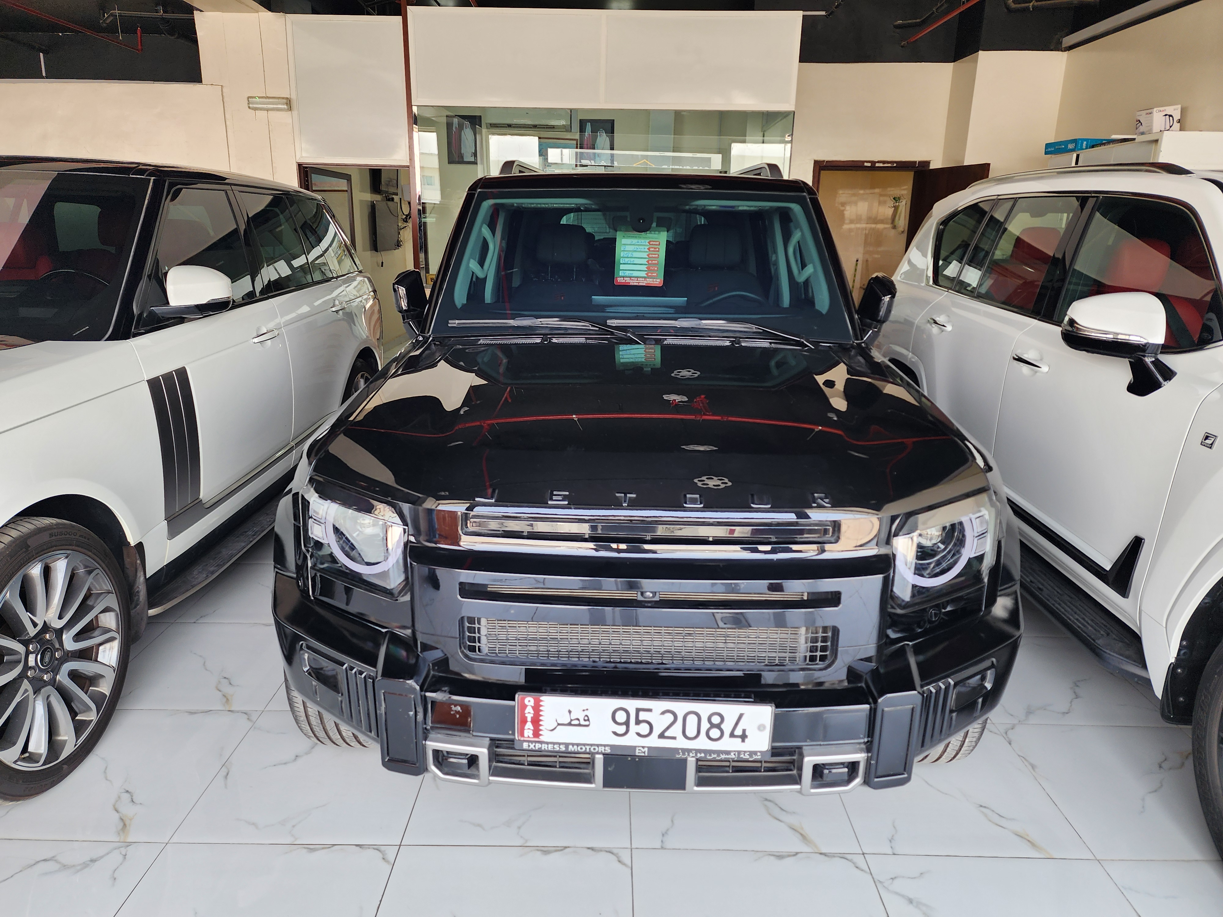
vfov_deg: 58.9
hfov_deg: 73.9
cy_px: 458
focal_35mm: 23
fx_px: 813
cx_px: 612
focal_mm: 6.4
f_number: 1.8
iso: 64
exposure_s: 1/180
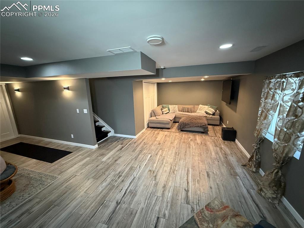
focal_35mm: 14
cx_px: 152
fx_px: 123
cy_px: 114
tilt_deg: -13.4
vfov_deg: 85.6
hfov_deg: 102.1
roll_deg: +1.3
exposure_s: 1/60
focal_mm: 2.22
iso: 500
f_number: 2.2
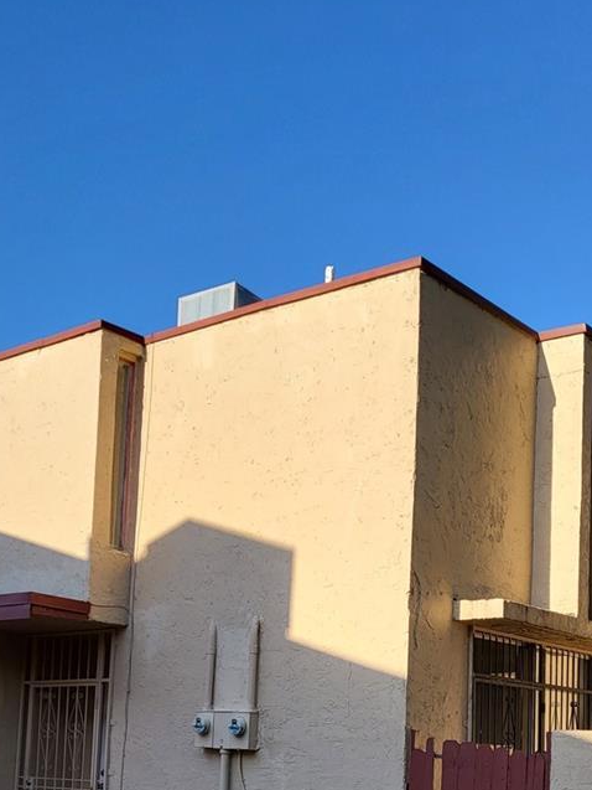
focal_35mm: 49
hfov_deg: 29.7
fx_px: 1117
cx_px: 306
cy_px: 650
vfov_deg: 37.3
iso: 40
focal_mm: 5.4
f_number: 1.8
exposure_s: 1/1628
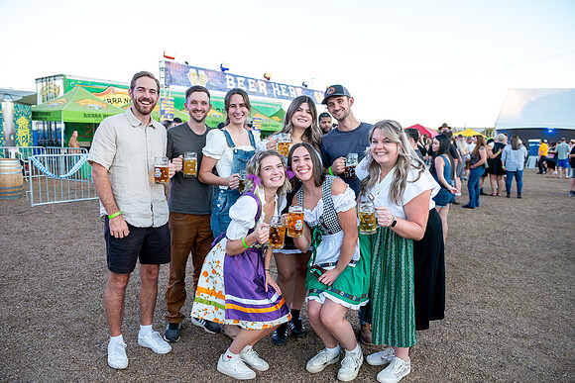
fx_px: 431
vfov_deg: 48.0
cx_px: 288
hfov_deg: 67.4
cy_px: 192
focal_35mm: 27
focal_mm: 27
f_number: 4
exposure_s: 1/500
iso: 640
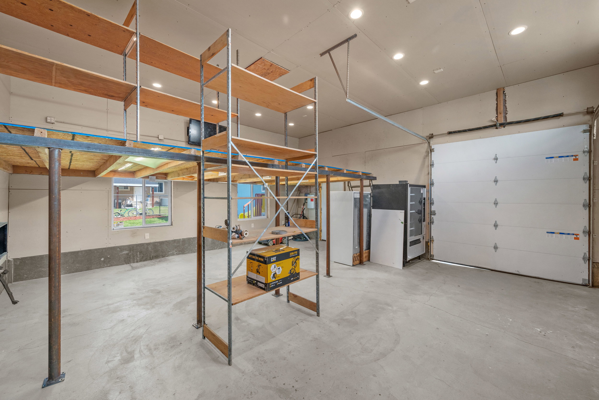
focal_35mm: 14
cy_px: 200
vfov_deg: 81.3
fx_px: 233
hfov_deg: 104.2
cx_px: 300
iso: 500
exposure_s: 1/2
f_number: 8
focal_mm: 14
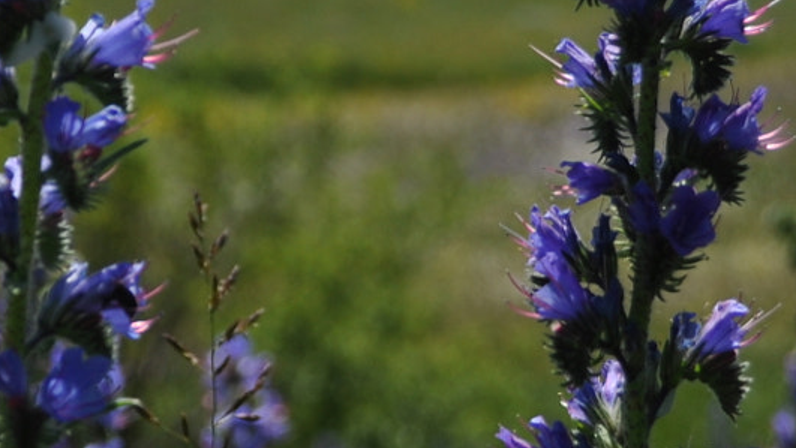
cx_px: 342
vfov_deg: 5.0
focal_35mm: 242
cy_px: 225
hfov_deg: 8.9
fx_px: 5109
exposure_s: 1/1000
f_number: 4.5
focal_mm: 40
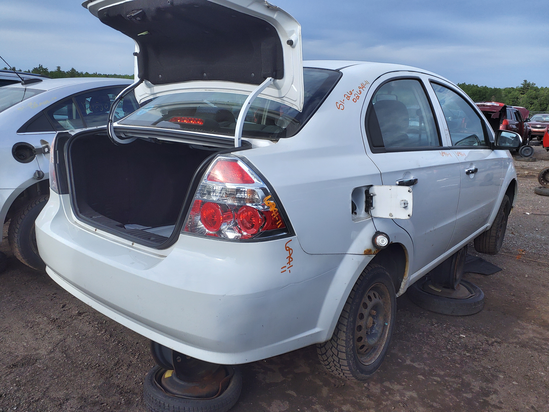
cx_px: 274
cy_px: 206
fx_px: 412
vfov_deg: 53.1
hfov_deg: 67.3
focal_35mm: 26
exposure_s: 1/557
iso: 40
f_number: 1.9
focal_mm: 3.58
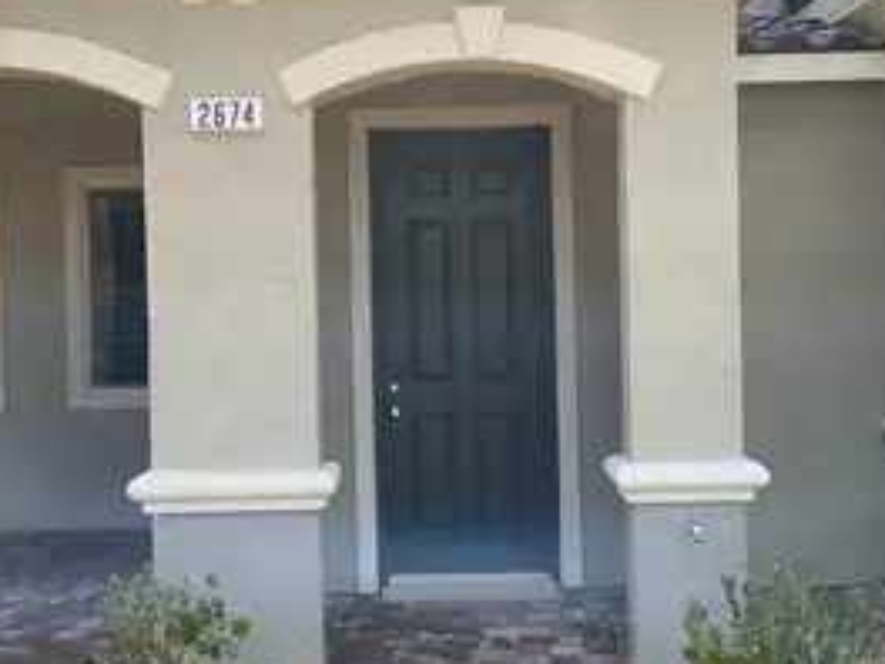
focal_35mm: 44
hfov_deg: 42.9
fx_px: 1125
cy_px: 298
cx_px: 426
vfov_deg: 32.8
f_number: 1.8
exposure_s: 1/804
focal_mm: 3
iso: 16
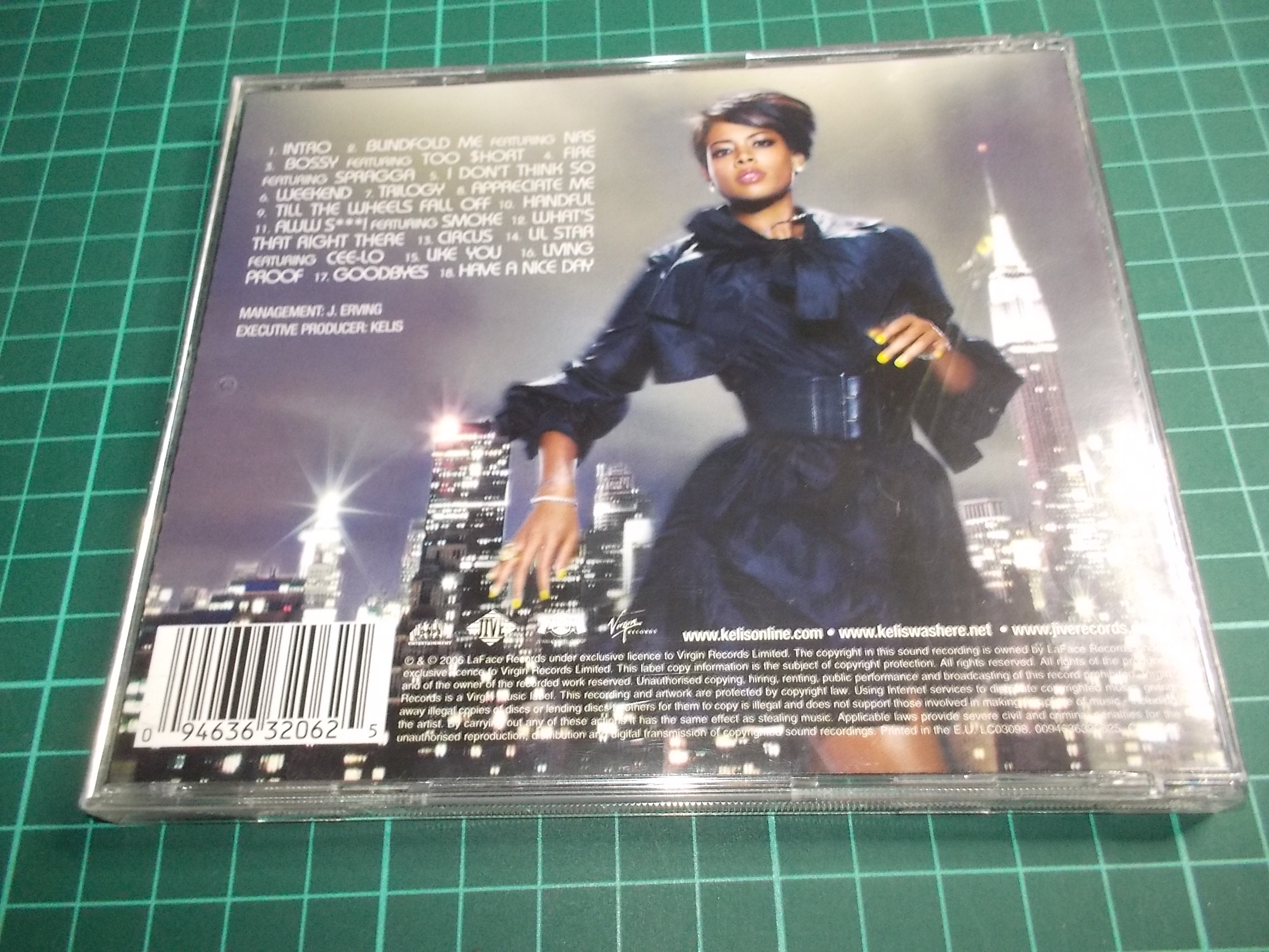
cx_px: 634
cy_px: 476
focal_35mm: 29
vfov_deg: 48.2
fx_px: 1063
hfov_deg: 61.7
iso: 320
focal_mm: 4.1
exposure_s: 1/30
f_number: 3.3
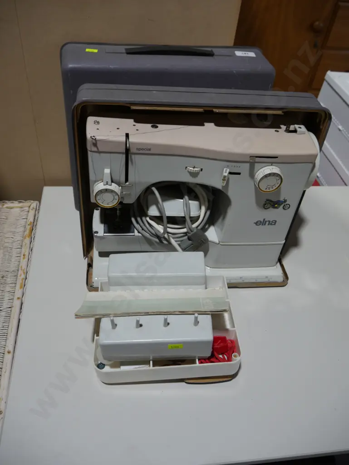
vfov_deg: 63.4
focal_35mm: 28
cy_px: 232
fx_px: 376
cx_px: 174
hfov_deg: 49.8
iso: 200
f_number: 4
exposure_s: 1/160
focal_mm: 14
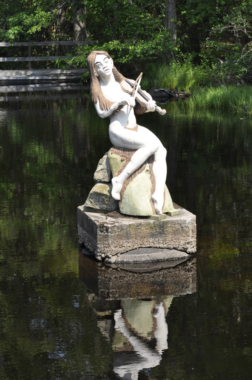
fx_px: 1105
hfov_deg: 13.0
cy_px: 190
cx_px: 126
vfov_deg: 19.5
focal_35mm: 105
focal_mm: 70
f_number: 9.5
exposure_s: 1/200
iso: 200
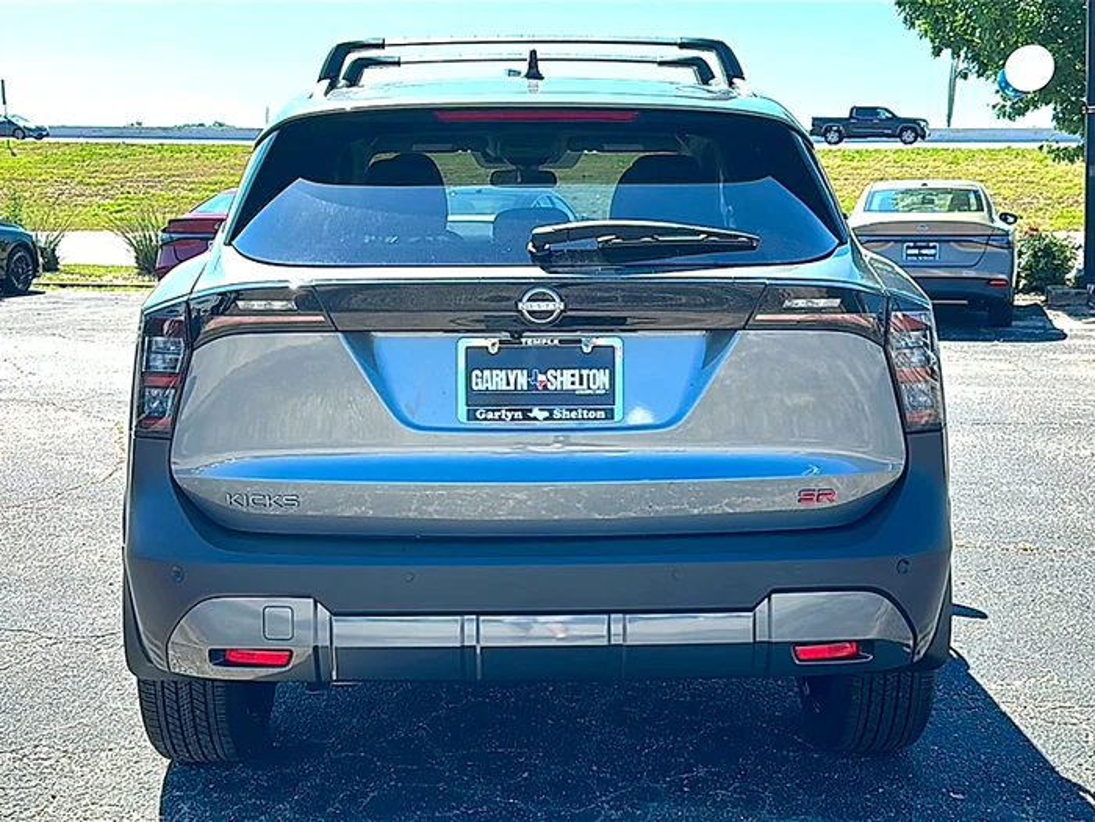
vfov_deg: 37.7
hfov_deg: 49.0
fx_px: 1202
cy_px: 411
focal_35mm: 38
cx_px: 548
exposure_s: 1/1919
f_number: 1.78
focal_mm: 6.86
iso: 80
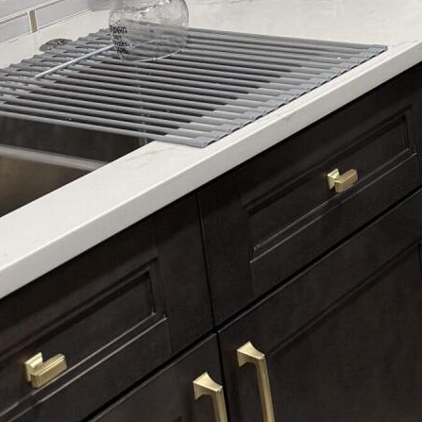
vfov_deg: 16.4
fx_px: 1310
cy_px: -246
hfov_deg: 16.2
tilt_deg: -5.0
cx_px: 698
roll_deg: +5.4
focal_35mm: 95
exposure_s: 1/60
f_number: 1.78
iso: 125
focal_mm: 6.76
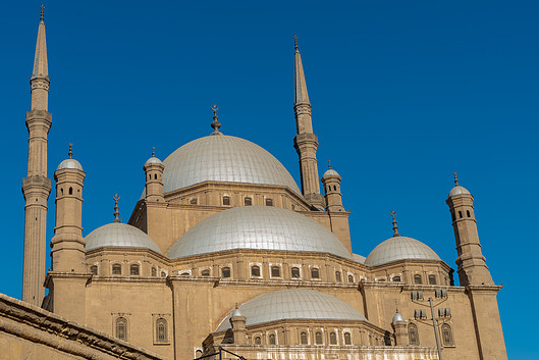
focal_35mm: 57
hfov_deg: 35.0
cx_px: 254
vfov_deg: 23.8
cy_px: 172
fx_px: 854
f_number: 8
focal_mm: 52
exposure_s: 1/125
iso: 100
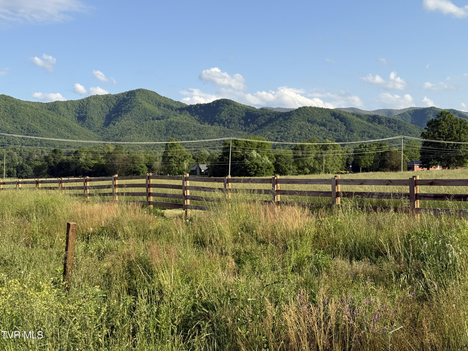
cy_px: 176
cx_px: 234
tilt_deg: +1.3
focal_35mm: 48
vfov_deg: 30.3
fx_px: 649
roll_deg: +0.8
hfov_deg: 39.7
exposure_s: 1/3534
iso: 80
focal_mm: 6.76
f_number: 1.78
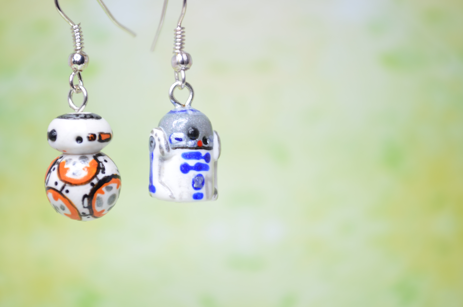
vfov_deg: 16.5
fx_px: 1059
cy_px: 154
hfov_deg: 24.7
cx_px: 232
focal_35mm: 82
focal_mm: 55
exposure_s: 1/25
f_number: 5.6
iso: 100
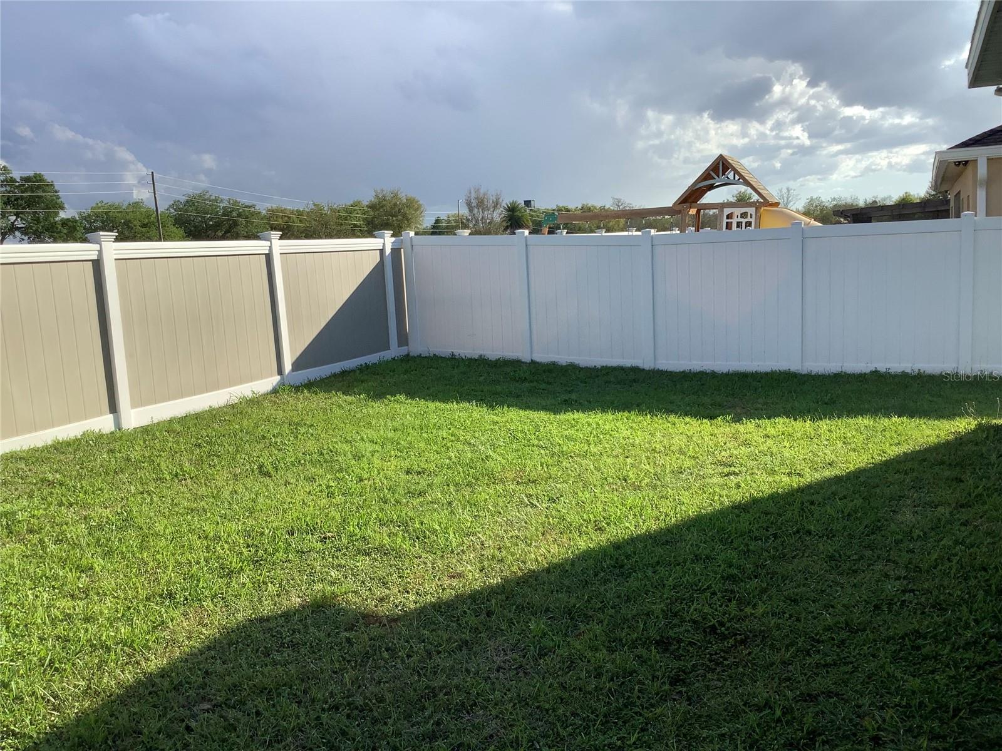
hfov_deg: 58.4
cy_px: 376
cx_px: 501
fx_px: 897
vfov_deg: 45.4
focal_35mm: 31
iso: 25
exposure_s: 1/1199
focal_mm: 3.3
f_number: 2.4
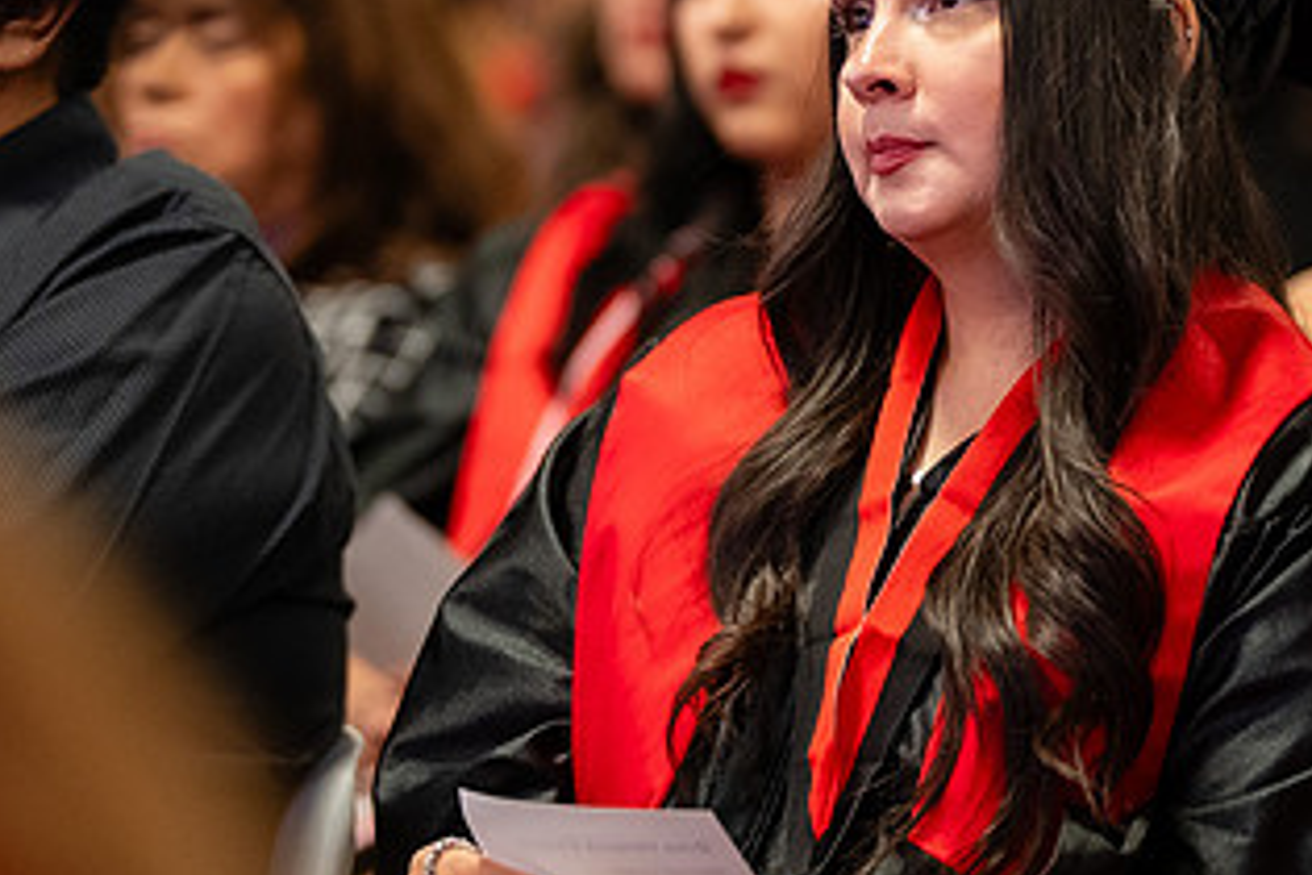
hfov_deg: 7.6
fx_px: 9876
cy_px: 220
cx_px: 917
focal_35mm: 271
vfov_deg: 5.1
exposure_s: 1/160
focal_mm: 134
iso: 3200
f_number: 2.8
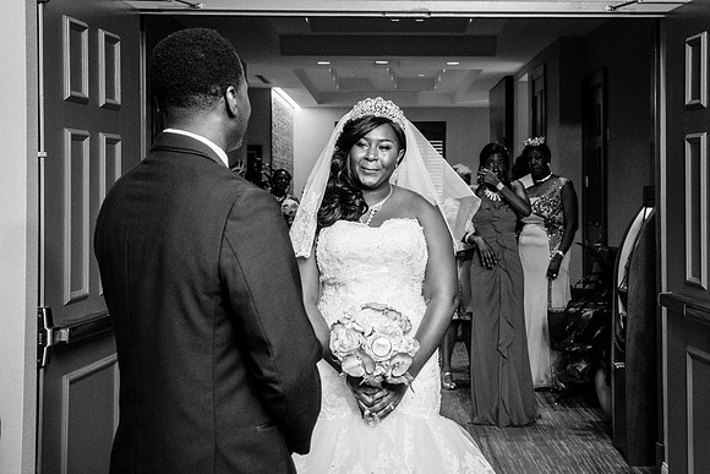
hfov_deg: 31.9
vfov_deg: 21.7
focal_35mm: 63
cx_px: 450
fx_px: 1236
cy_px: 183
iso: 2000
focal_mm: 49
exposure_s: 1/200
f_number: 7.1
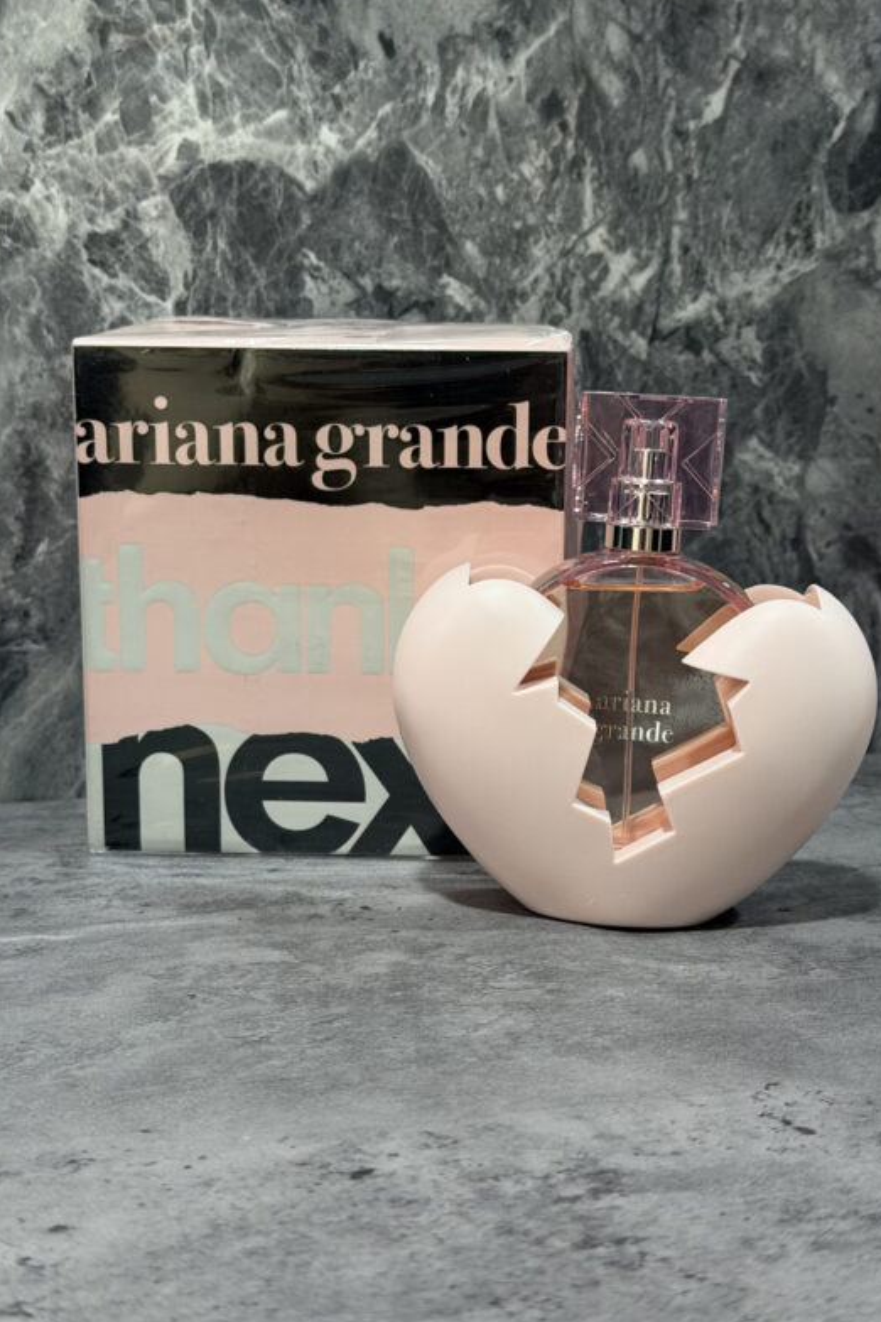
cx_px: 464
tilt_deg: -8.7
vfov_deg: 38.9
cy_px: 662
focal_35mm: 51
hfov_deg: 26.5
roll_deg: -1.5
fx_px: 1872
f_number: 1.78
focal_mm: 6.76
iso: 250
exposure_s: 1/40
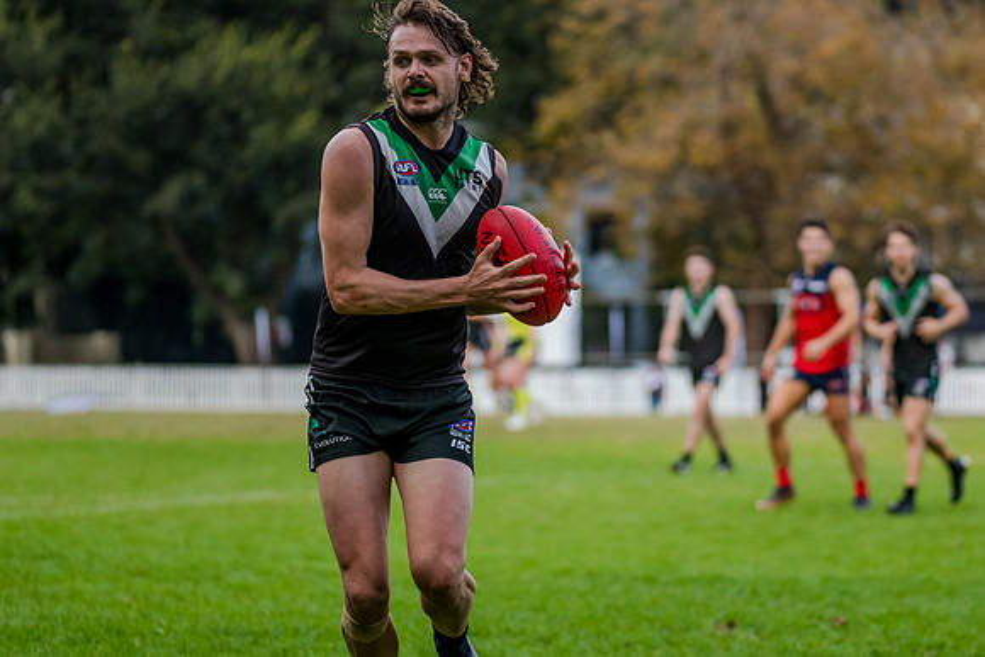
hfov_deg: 11.4
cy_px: 329
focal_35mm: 181
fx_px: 4955
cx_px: 496
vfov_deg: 7.6
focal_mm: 170
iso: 800
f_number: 4
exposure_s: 1/1600
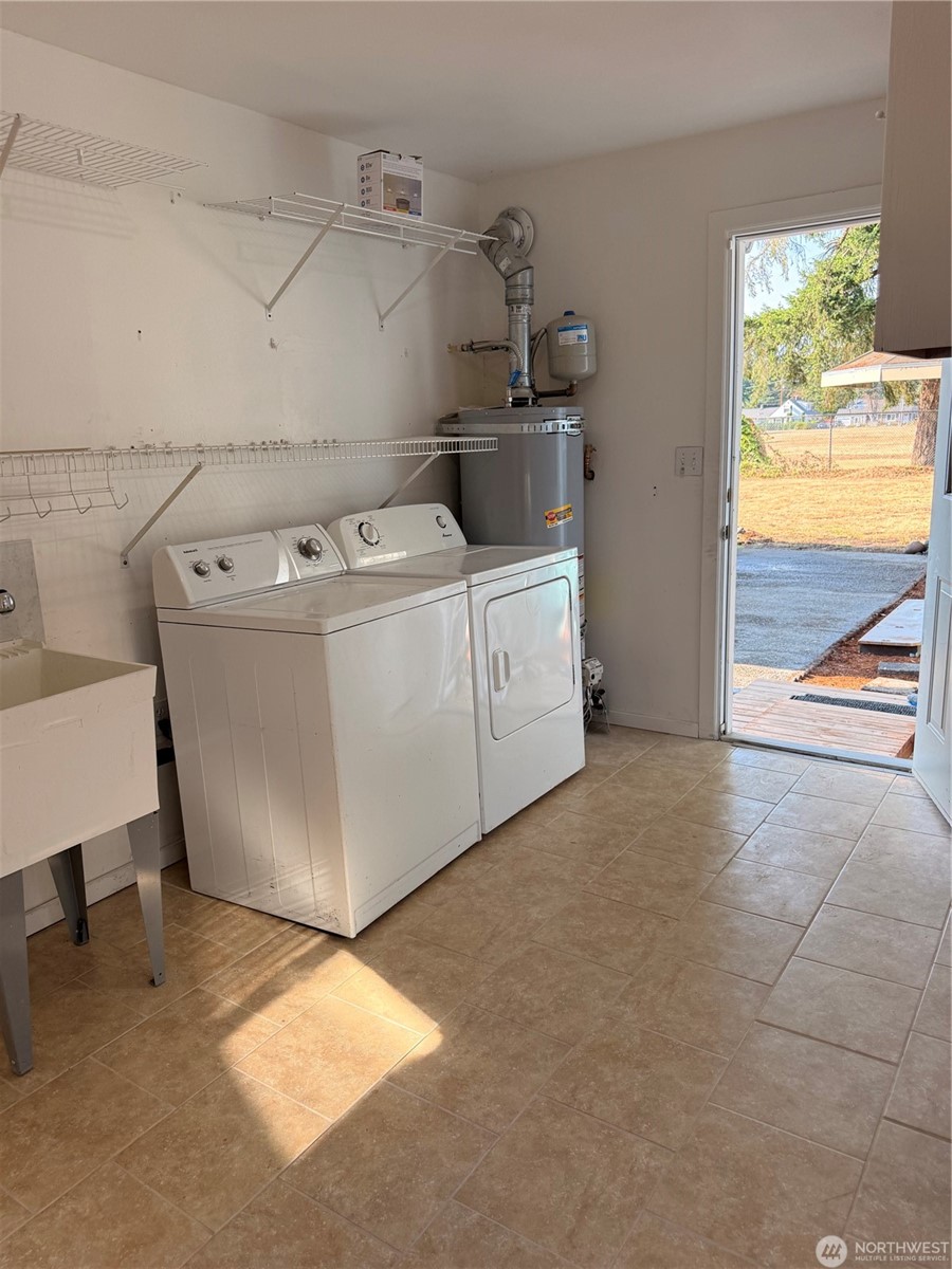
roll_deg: +2.6
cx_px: 476
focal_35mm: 24
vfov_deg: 71.6
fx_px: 880
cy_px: 634
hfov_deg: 56.8
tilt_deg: -12.0
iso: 100
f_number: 1.78
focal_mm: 6.76
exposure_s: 1/256
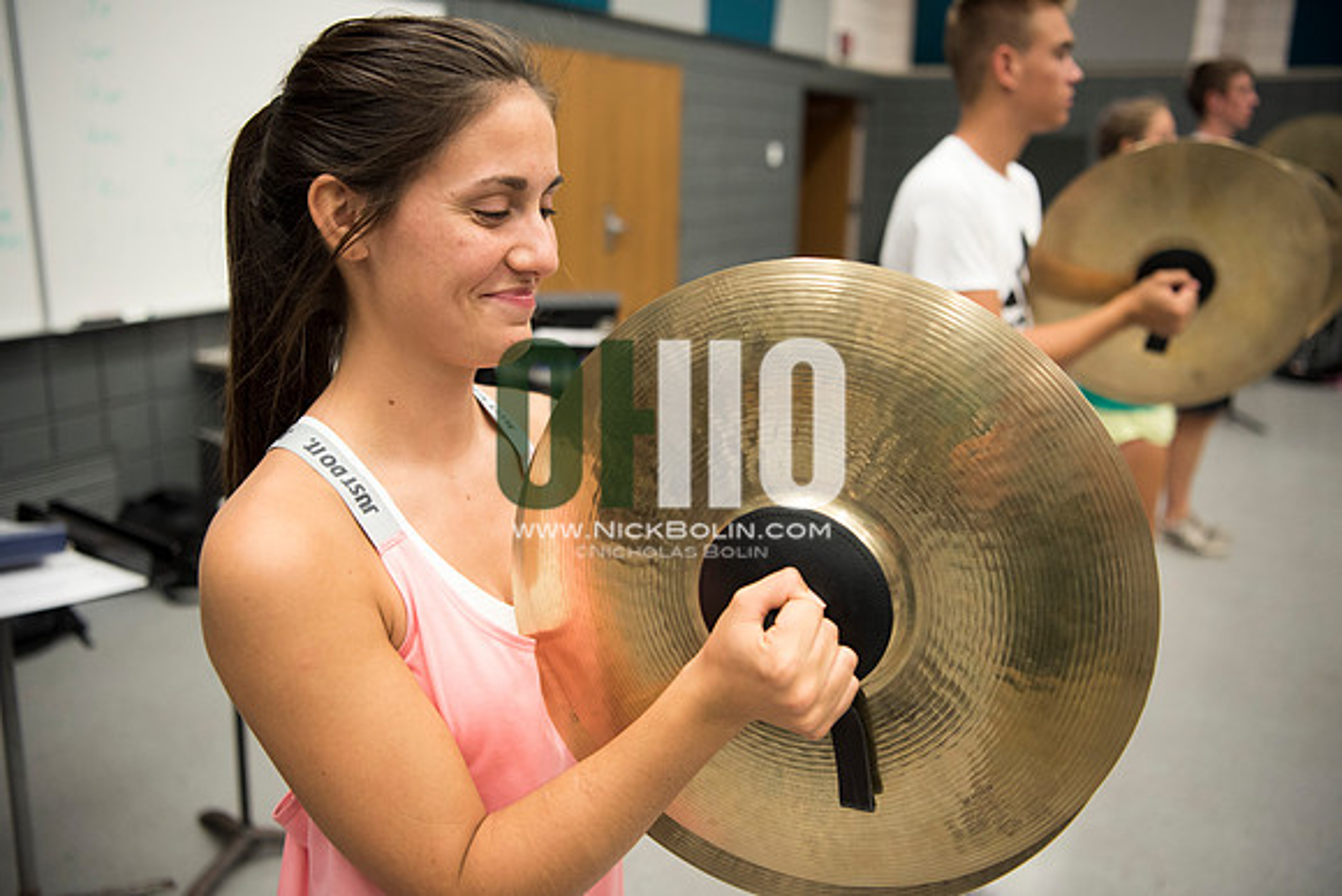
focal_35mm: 34
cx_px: 671
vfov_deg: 38.9
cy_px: 448
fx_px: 1268
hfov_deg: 55.8
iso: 1250
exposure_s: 1/160
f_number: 2.8
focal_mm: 34
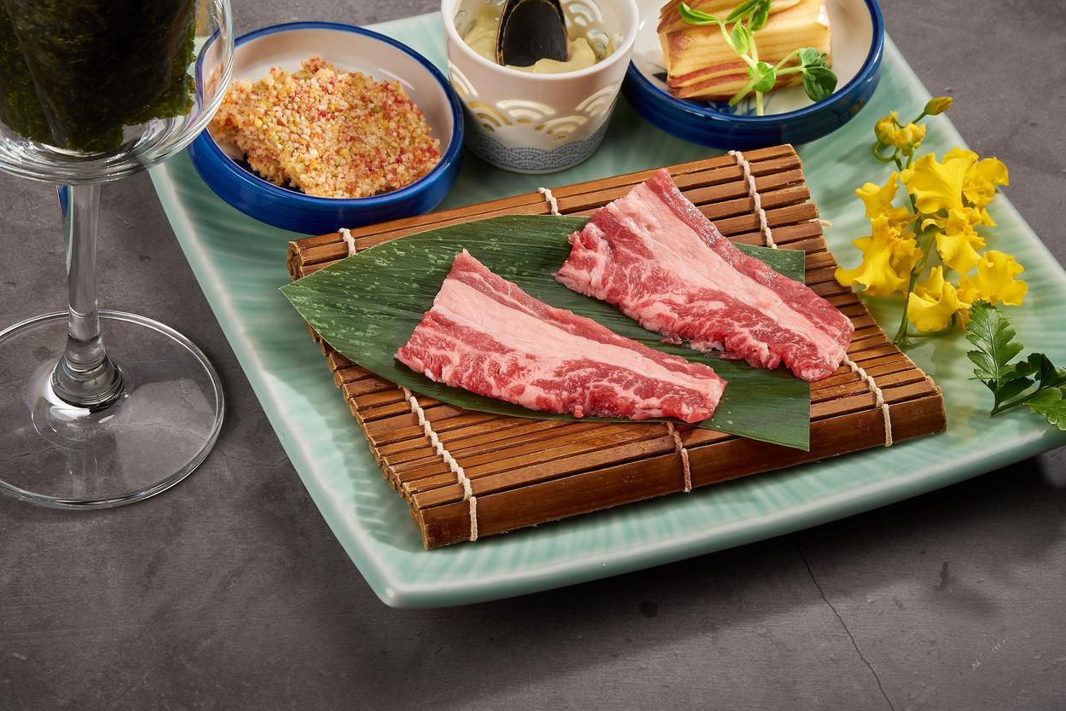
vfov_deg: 9.5
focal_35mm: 144
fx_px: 4265
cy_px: 204
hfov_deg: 14.2
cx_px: 507
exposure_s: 1/160
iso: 200
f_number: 16
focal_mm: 90
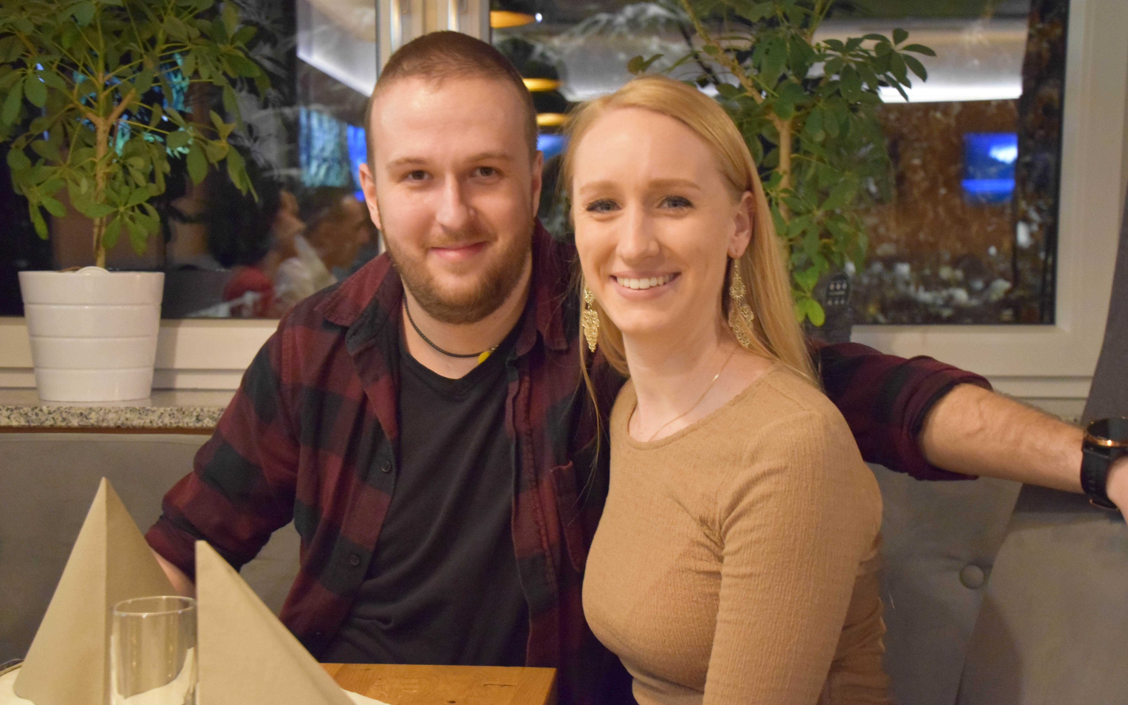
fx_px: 1676
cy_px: 347
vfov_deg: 23.8
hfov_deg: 37.2
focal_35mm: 55
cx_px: 567
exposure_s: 1/60
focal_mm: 35
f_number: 4.5
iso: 6400
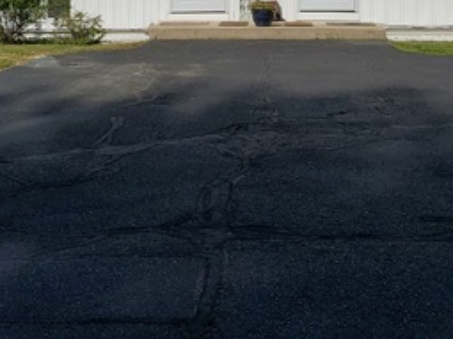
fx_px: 889
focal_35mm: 68
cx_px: 267
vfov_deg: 20.1
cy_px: -83
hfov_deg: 28.5
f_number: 2.4
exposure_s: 1/4469
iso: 50
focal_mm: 4.3
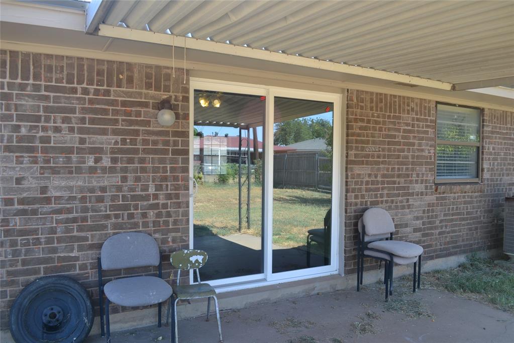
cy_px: 172
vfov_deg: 47.9
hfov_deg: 67.4
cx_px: 257
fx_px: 385
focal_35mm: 27
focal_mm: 18
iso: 180
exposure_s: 1/125
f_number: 5.6
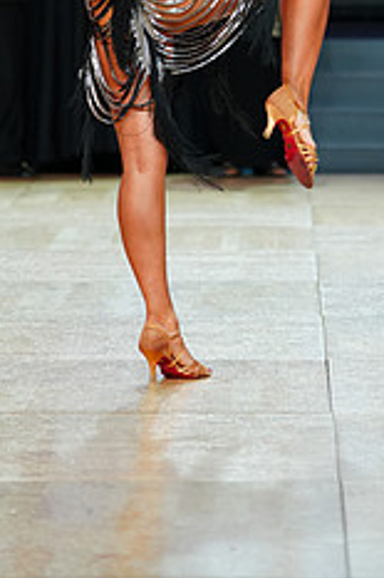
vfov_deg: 8.2
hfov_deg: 5.5
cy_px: -139
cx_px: 395
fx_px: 3990
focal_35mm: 249
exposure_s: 1/400
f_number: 2.8
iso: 640
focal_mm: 100
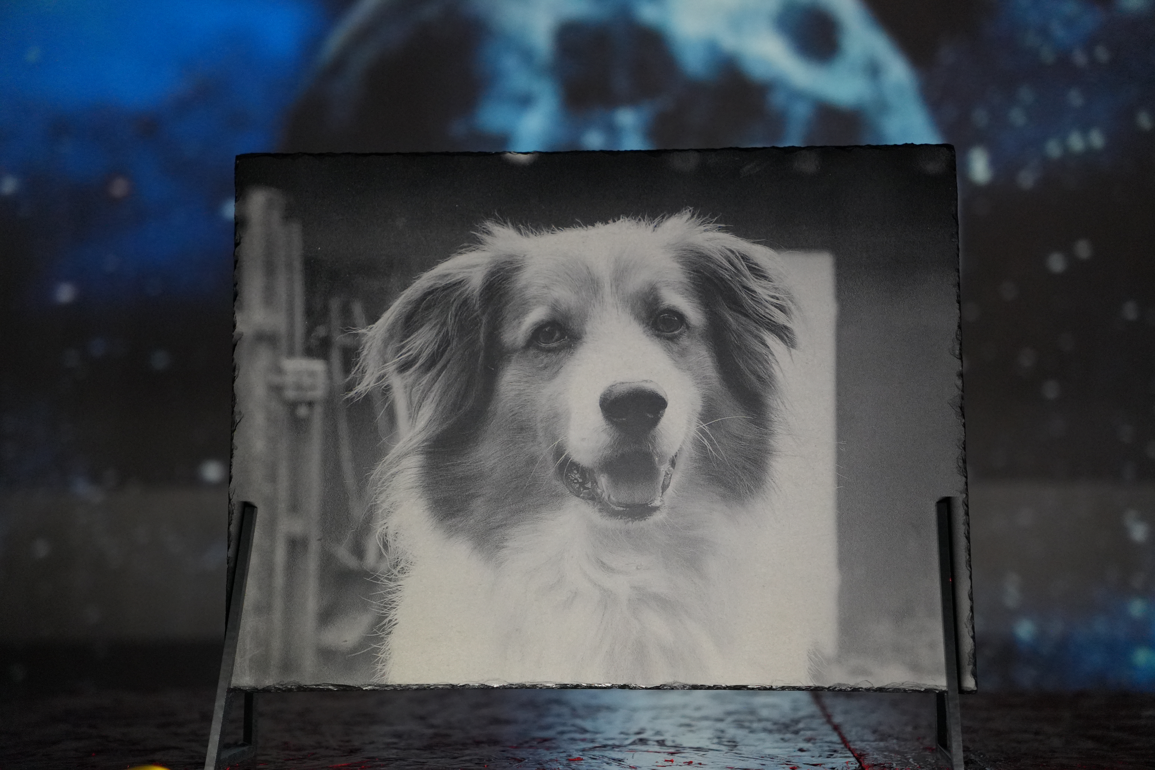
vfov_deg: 18.2
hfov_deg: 27.0
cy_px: 385
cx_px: 578
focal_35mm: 75
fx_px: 2406
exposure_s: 1/80
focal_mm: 50
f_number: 2.8
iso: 2500
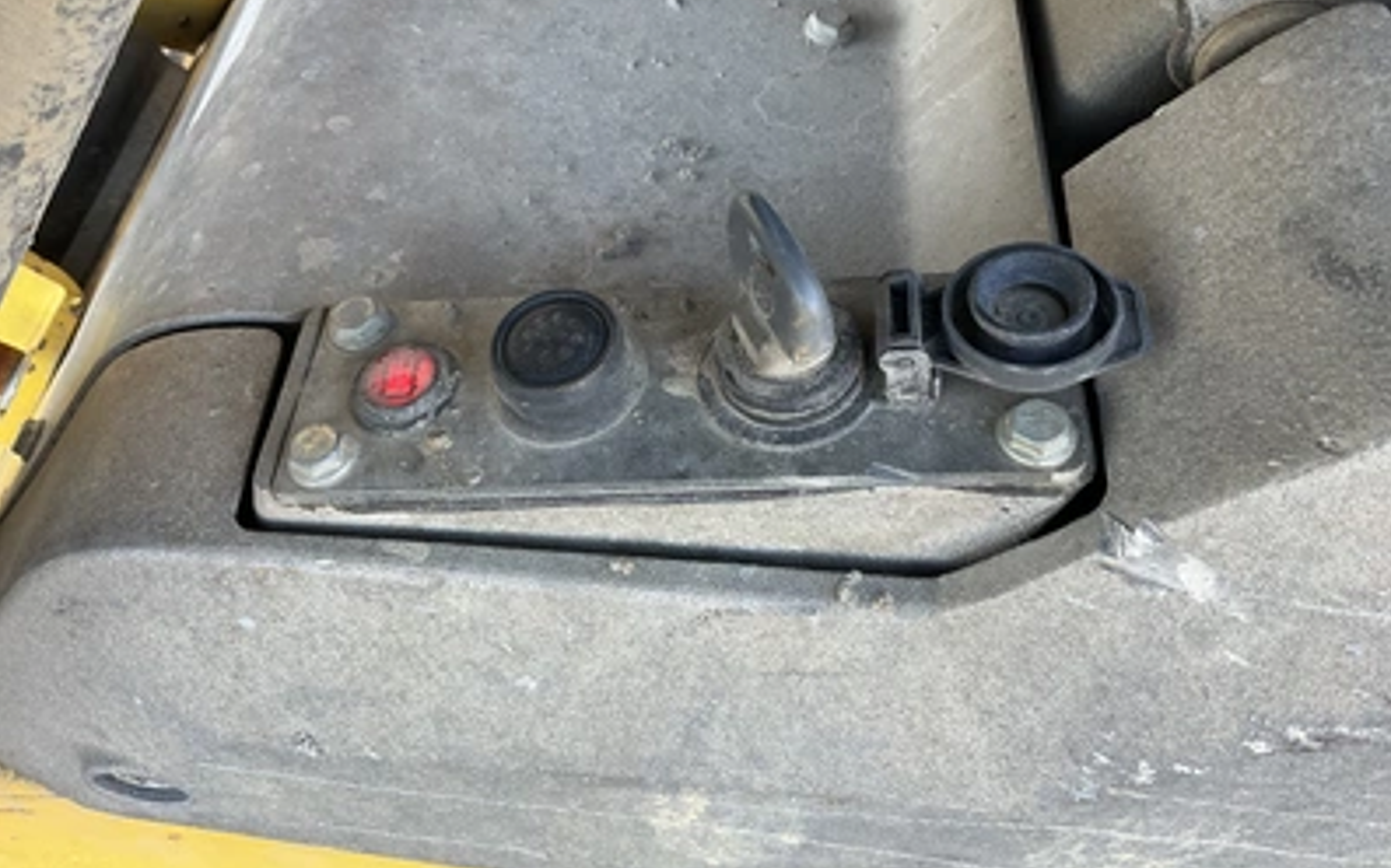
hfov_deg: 61.2
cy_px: 357
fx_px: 1175
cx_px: 697
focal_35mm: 31
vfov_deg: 40.4
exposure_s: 1/122
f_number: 1.8
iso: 50
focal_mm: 3
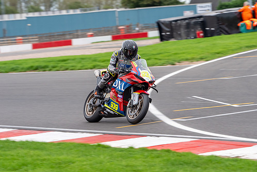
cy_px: 78
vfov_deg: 6.1
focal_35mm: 226
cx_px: 146
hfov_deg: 9.1
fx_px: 1615
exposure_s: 1/500
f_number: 6.3
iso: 800
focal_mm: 194
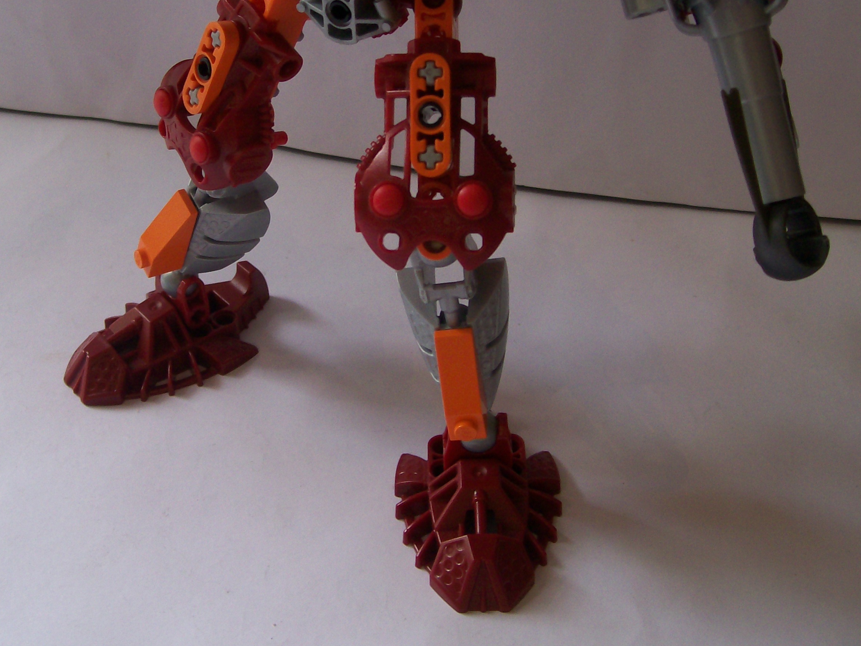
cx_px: 326
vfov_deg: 29.6
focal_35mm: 49
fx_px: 1219
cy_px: 250
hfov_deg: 38.7
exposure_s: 1/85.1
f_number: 2.7
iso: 80
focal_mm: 6
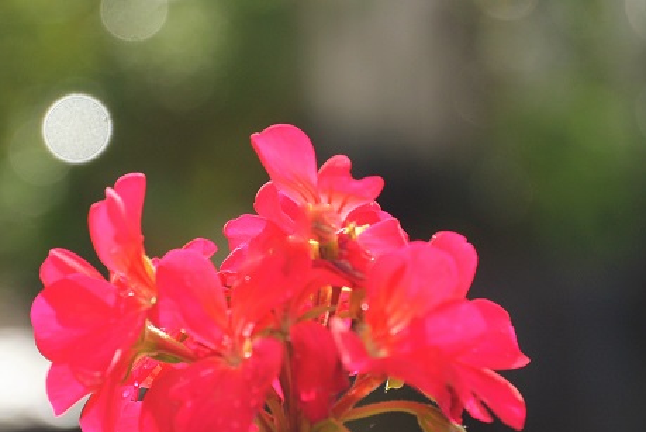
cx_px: 231
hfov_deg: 7.6
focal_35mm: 272
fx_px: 4885
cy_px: 226
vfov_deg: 5.1
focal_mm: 77.1
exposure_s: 1/500
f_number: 4.8
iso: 125
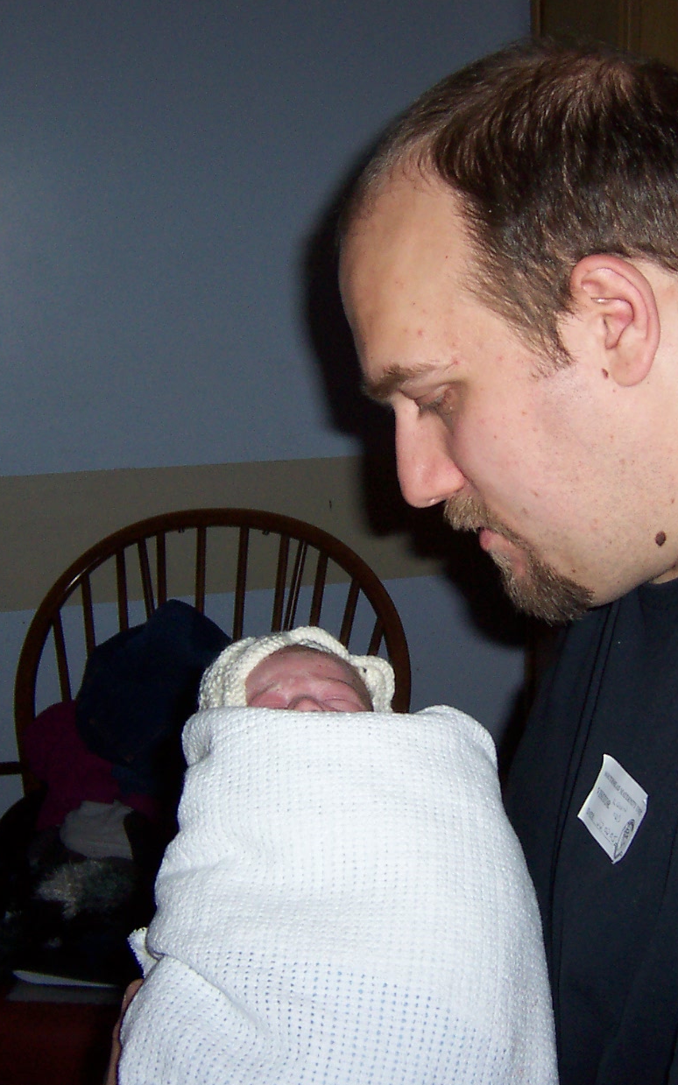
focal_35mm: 51
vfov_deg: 39.6
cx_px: 434
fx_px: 1508
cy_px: 542
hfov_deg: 25.2
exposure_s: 1/60
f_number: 2.8
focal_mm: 5.6
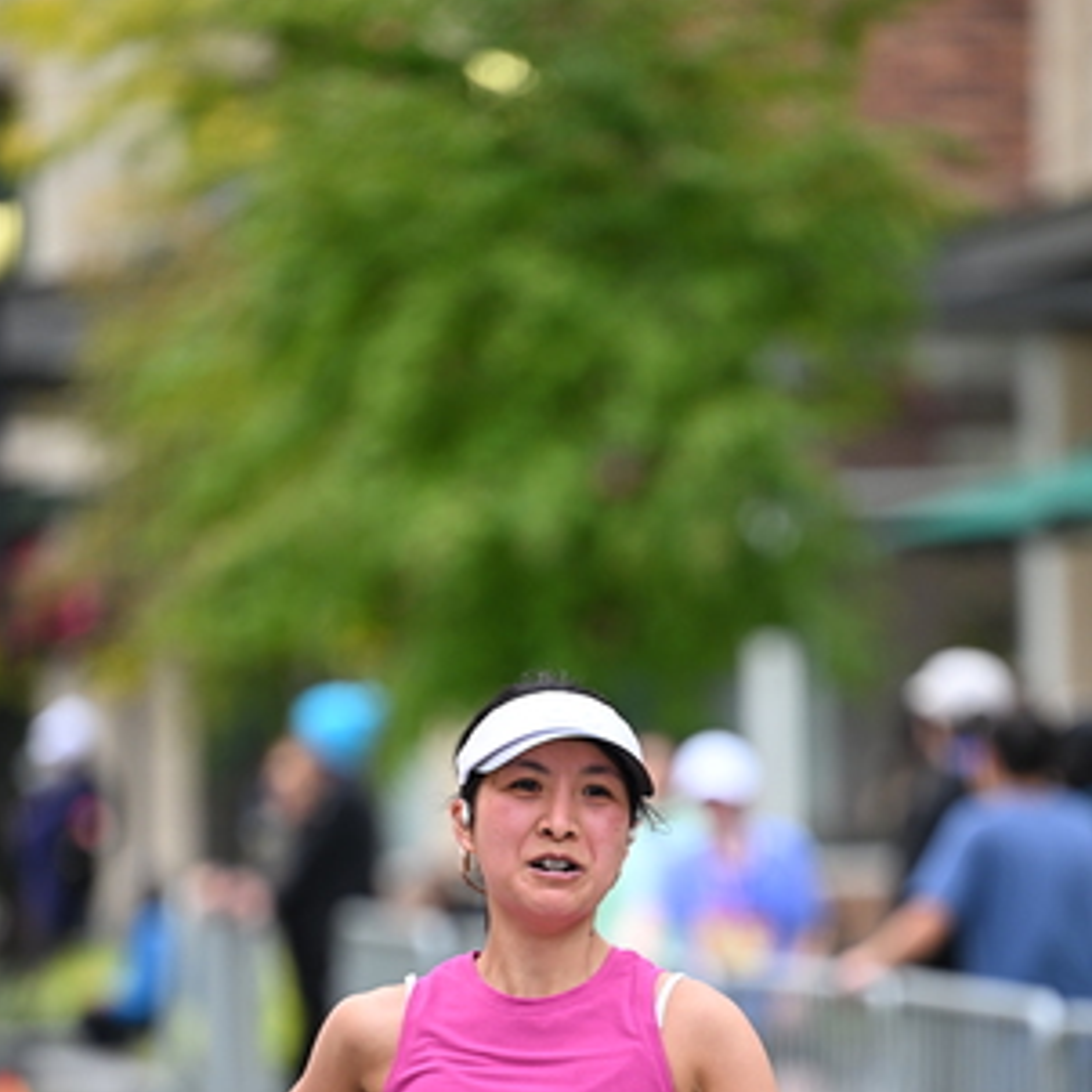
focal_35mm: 271
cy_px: 879
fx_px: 9672
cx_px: 591
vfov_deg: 6.5
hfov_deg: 6.5
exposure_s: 1/2000
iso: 640
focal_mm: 175
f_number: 2.8
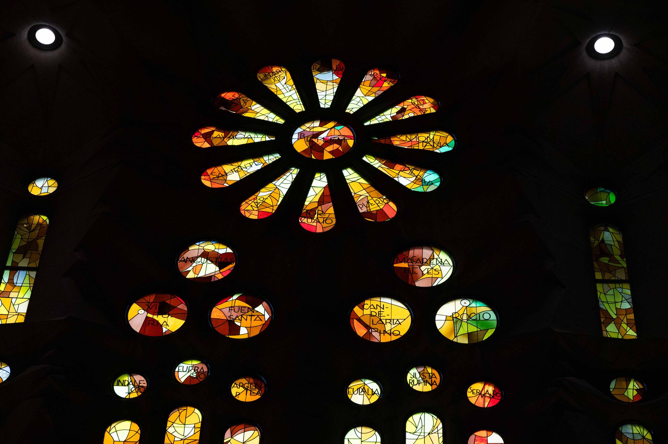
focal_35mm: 73
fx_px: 1353
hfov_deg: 27.7
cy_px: 222
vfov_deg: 18.6
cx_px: 334
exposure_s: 1/1600
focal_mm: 73
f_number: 6
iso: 8000
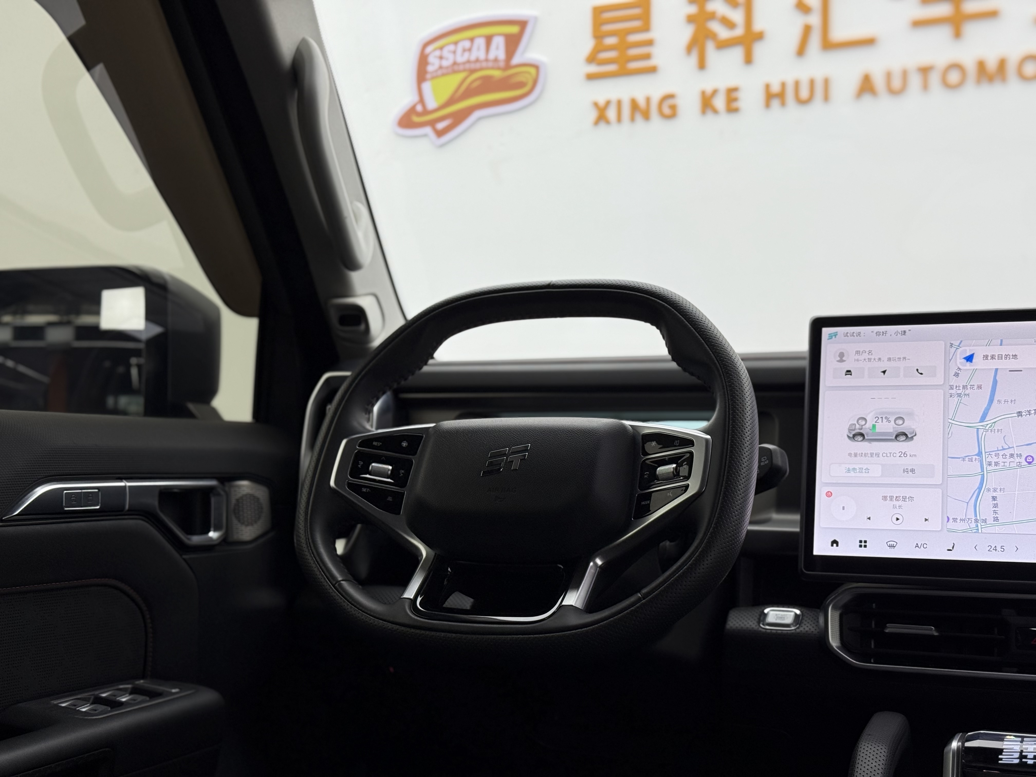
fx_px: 1437
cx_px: 518
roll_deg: +0.0
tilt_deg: +0.5
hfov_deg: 39.7
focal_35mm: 48
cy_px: 388
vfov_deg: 30.3
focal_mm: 6.76
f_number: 1.78
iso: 50
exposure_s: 1/194
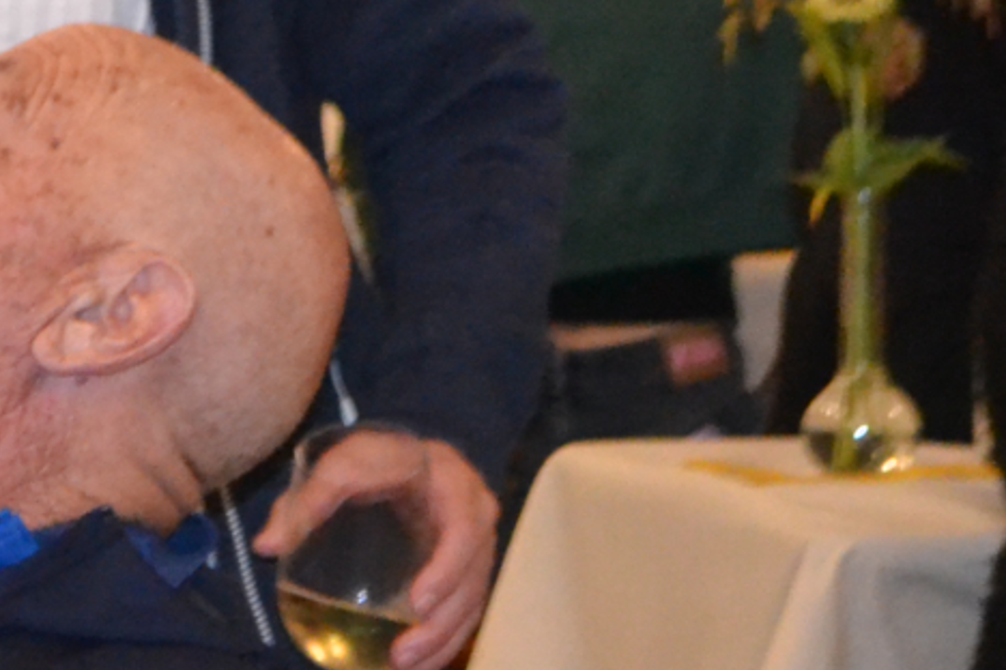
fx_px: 8248
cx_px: -860
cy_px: 486
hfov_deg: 6.8
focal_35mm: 295
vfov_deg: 4.7
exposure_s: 1/60
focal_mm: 45
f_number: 5.3
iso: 3200
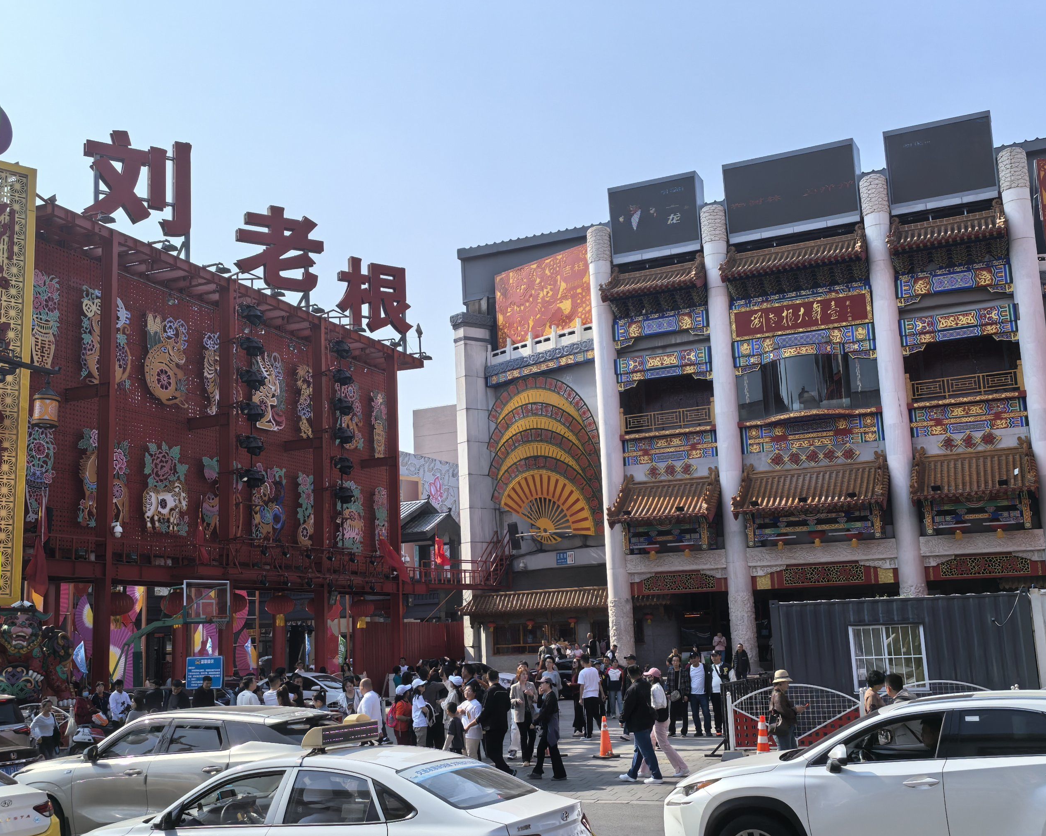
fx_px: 1207
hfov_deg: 46.8
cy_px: 414
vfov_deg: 38.2
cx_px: 489
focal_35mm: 39
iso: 50
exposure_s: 1/10000
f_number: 2
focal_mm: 5.75
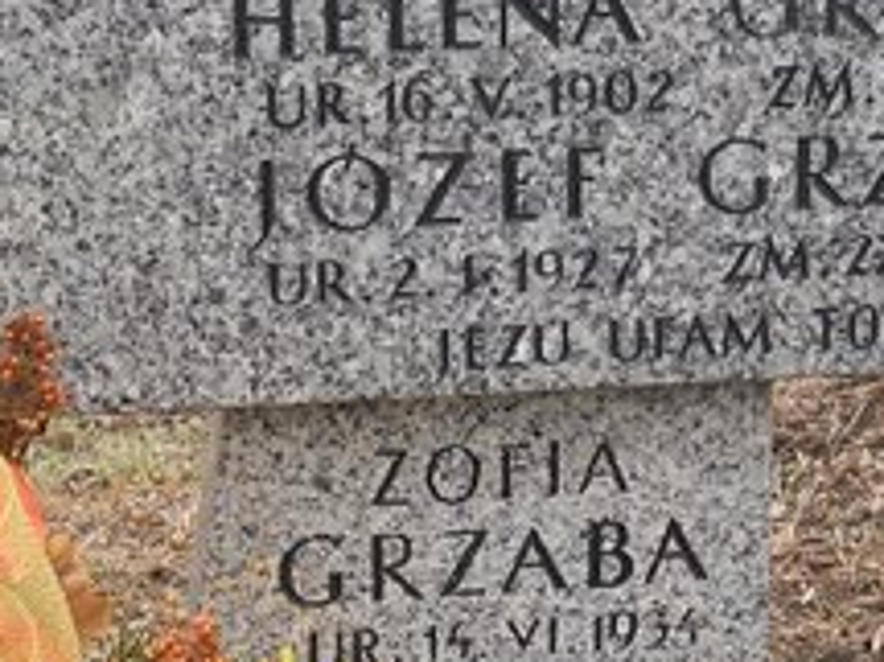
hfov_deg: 16.1
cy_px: 263
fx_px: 3114
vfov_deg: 12.1
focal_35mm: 122
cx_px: 572
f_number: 3.1
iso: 80
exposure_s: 1/80
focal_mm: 6.72
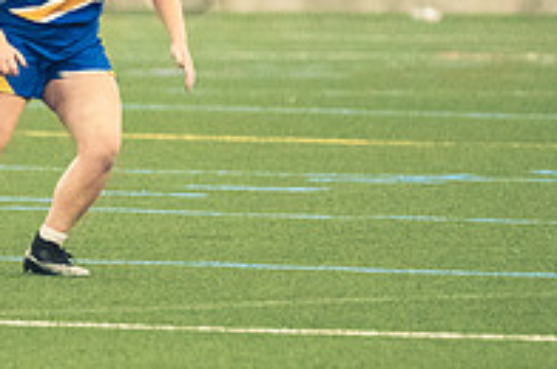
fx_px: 13717
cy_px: 196
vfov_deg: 1.5
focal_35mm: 888
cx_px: 77
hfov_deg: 2.3
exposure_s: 1/500
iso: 12800
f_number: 2.8
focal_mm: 200
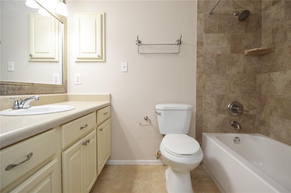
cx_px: 146
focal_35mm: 18
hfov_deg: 90.1
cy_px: 96
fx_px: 145
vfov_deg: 67.3
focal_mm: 12
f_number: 4
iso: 400
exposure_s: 1/60
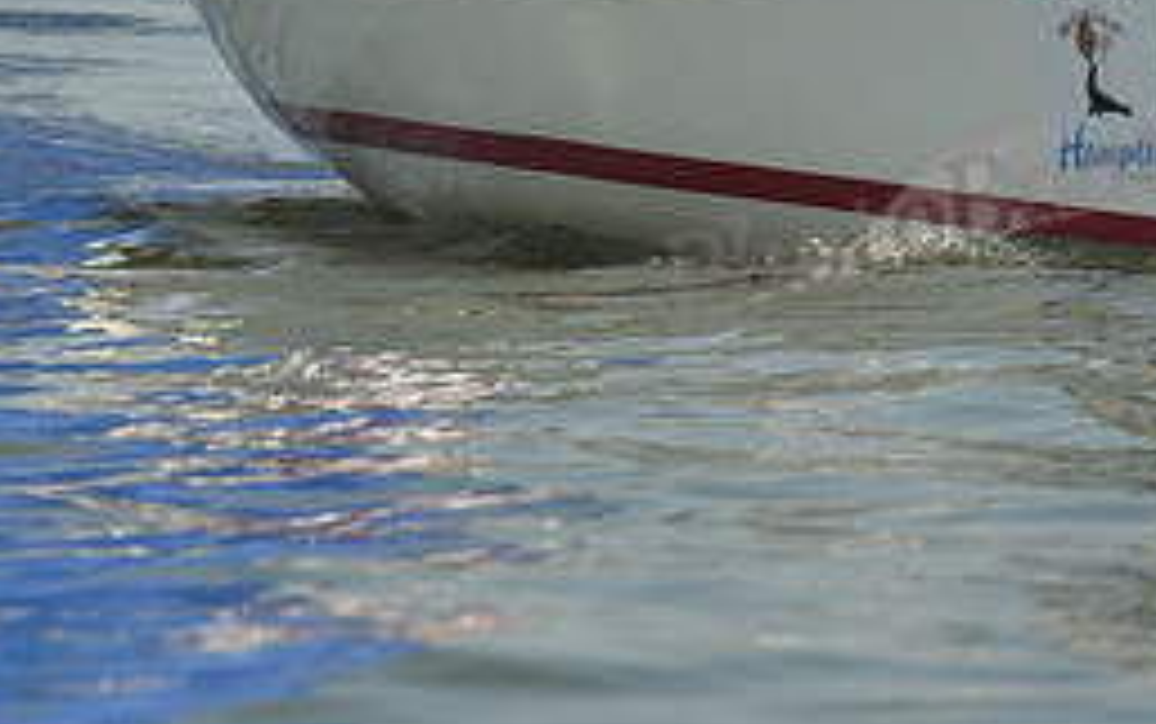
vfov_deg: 1.4
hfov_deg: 2.3
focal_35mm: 919
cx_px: 430
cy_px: -418
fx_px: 28972
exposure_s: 1/1250
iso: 320
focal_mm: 400
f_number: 8
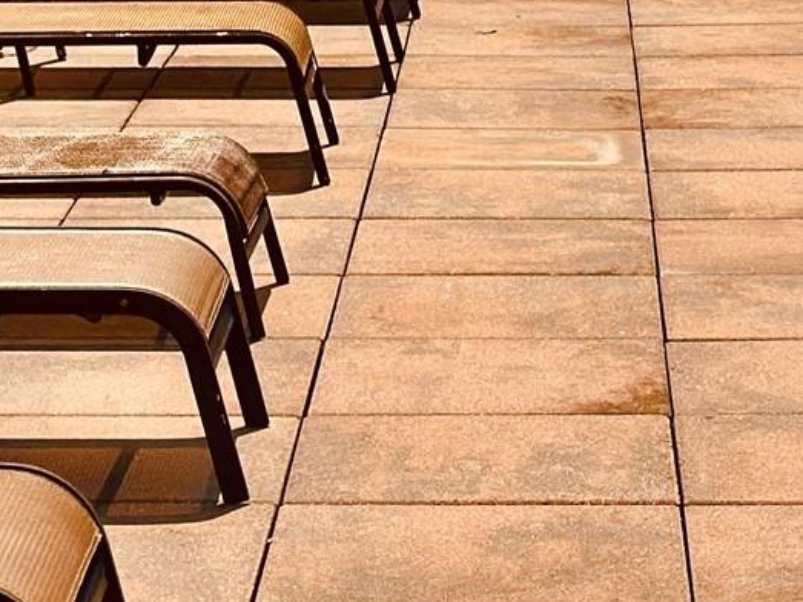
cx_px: 608
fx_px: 4360
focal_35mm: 188
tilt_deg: -4.1
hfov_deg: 10.5
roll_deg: -0.4
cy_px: -267
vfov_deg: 7.8
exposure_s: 1/8197
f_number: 1.78
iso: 100
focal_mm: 6.86
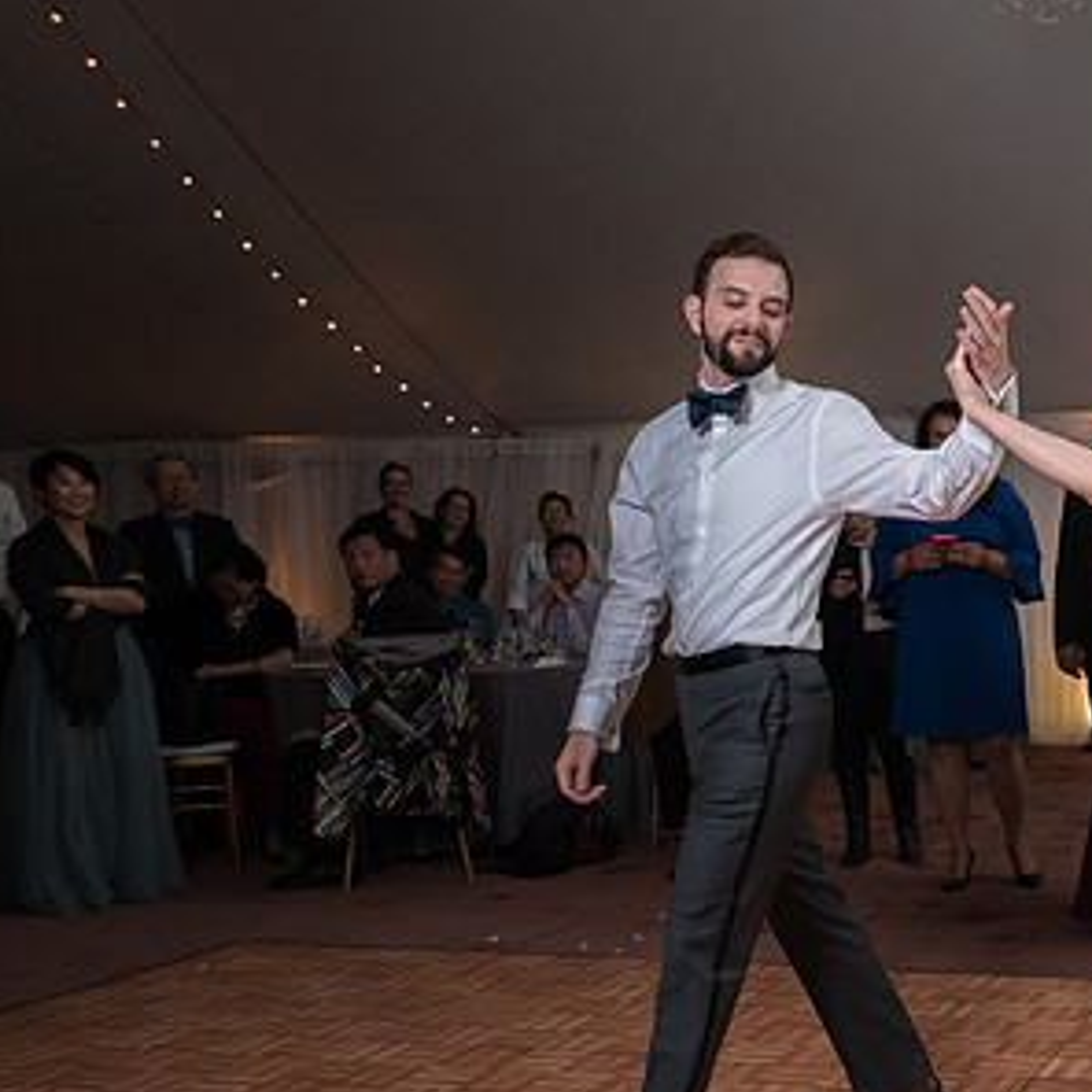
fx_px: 1677
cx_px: 1106
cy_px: 677
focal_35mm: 47
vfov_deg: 35.9
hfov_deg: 32.9
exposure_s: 1/200
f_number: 5.6
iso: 2000
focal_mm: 26
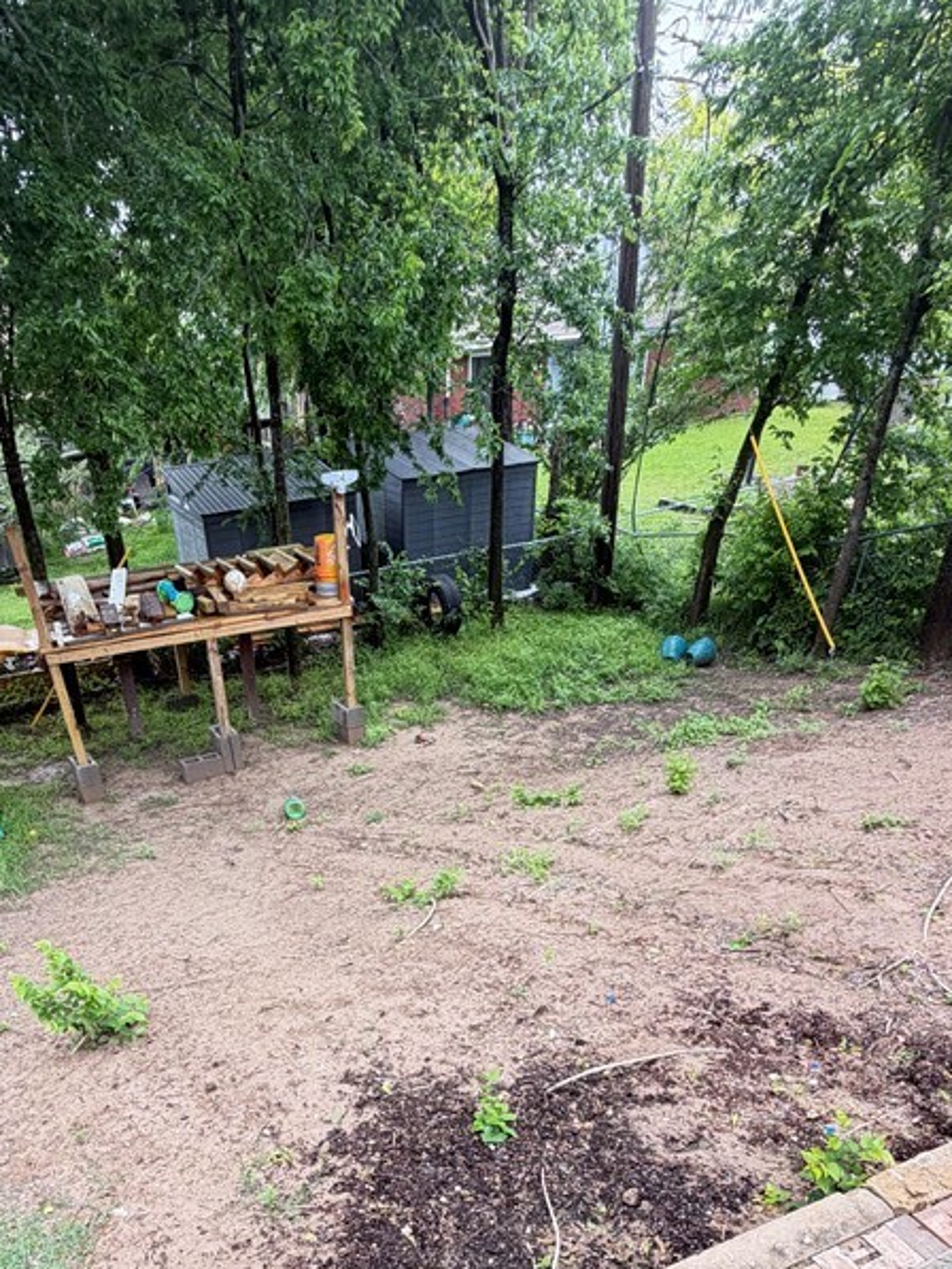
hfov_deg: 56.2
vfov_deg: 65.5
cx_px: 357
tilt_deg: -39.2
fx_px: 880
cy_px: 1003
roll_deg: +3.1
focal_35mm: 24
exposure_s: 1/123
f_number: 2.2
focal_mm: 2.22
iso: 50
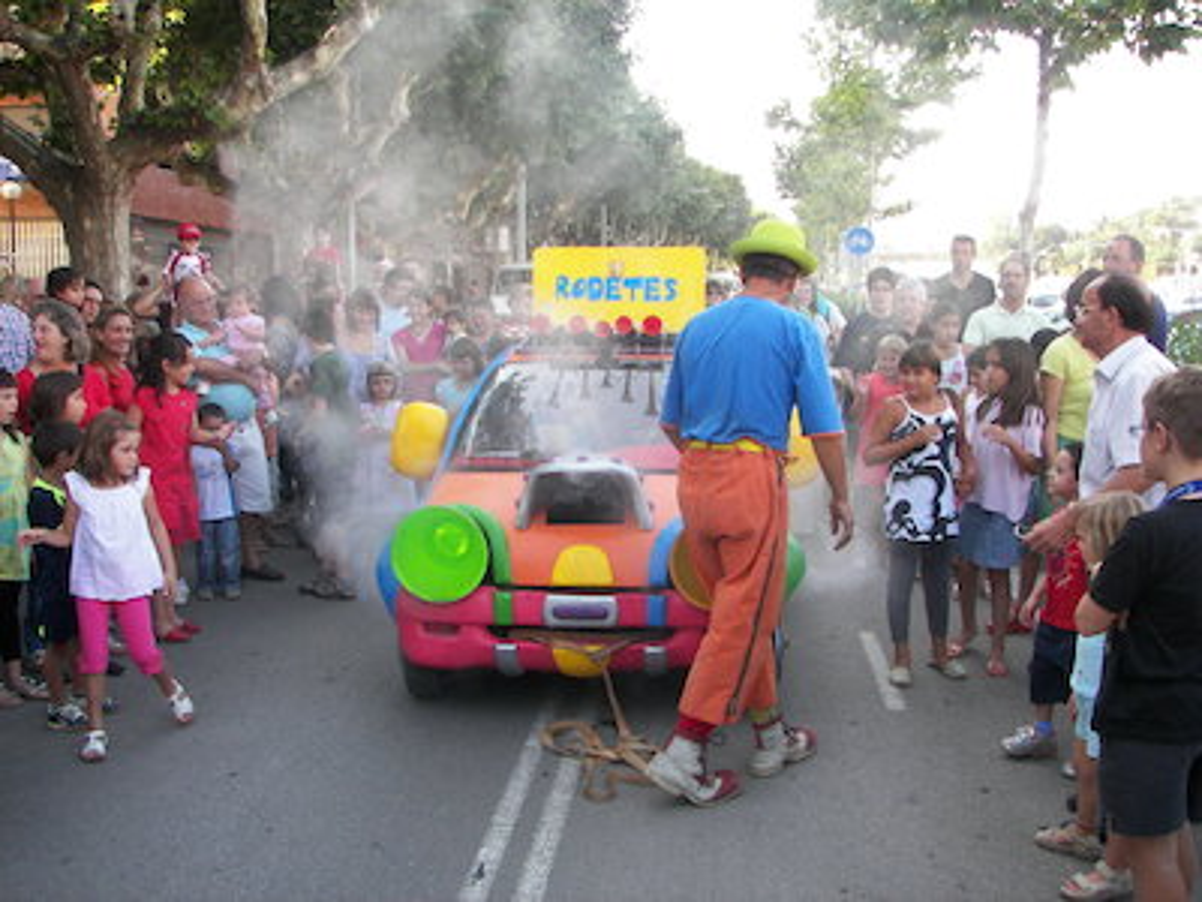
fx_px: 1250
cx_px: 601
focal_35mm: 36
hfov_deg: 51.4
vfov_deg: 39.7
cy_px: 451
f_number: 2.8
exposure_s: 1/160
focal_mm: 6
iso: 100
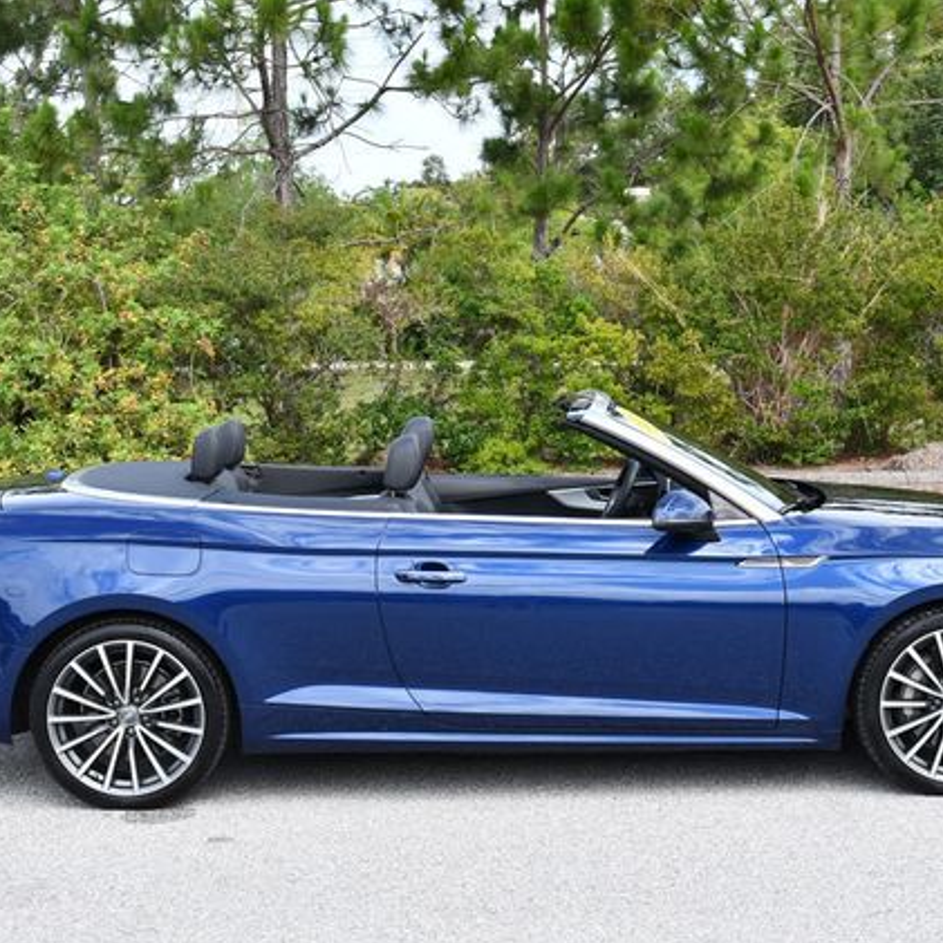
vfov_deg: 27.7
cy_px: 475
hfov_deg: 27.7
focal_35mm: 62
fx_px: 1911
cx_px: 531
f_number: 6.3
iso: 200
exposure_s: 1/250
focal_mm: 24
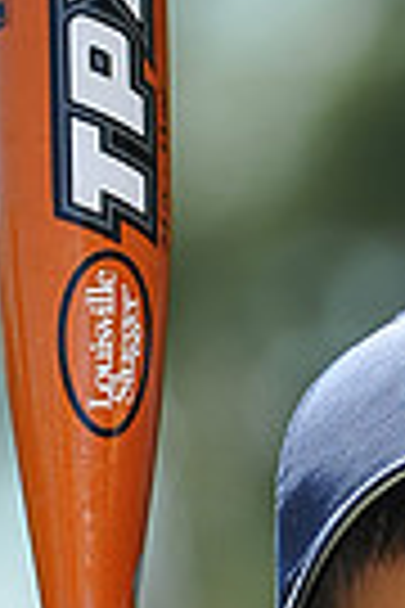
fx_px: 14511
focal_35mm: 860
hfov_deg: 1.6
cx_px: 374
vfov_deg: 2.4
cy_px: 995
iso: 200
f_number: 4.5
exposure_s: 1/640
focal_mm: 200
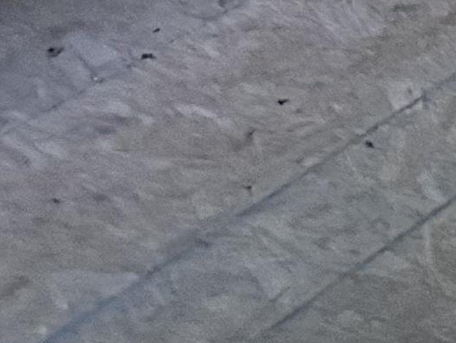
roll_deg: +1.3
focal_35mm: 153
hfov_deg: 10.8
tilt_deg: -14.9
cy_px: -548
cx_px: 1116
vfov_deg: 8.6
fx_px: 2016
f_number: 1.5
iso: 640
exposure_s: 1/34
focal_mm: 5.7
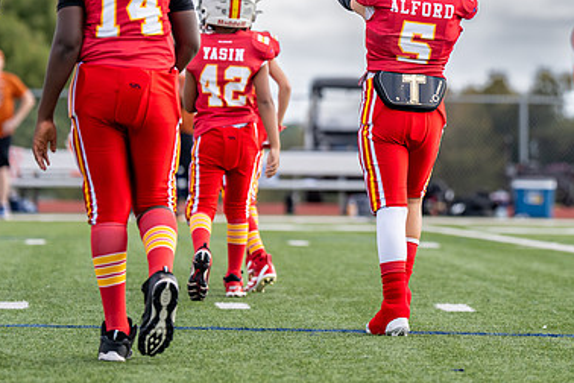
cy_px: 39
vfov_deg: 5.0
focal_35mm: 275
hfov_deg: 7.5
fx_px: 4384
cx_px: 389
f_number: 2.8
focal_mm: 133
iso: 320
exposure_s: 1/2500
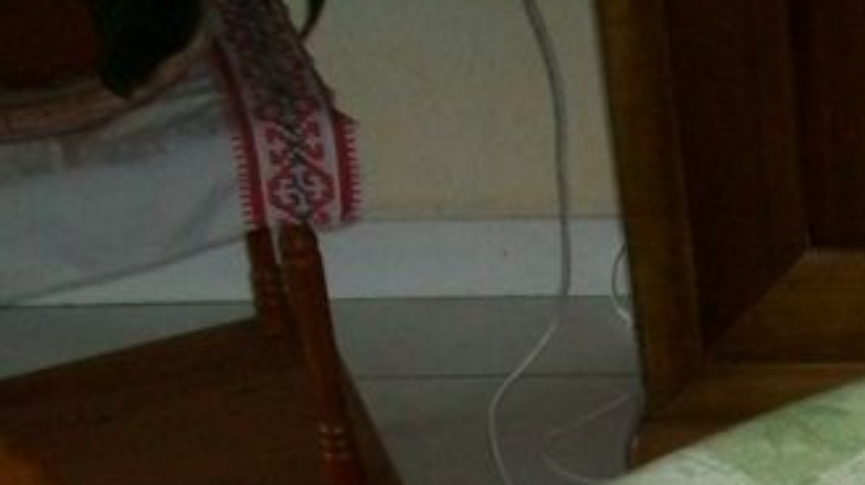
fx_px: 2590
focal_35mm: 113
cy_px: 872
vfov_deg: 10.1
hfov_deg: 17.7
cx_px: 1147
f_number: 2.8
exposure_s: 1/60
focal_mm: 5.7
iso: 120
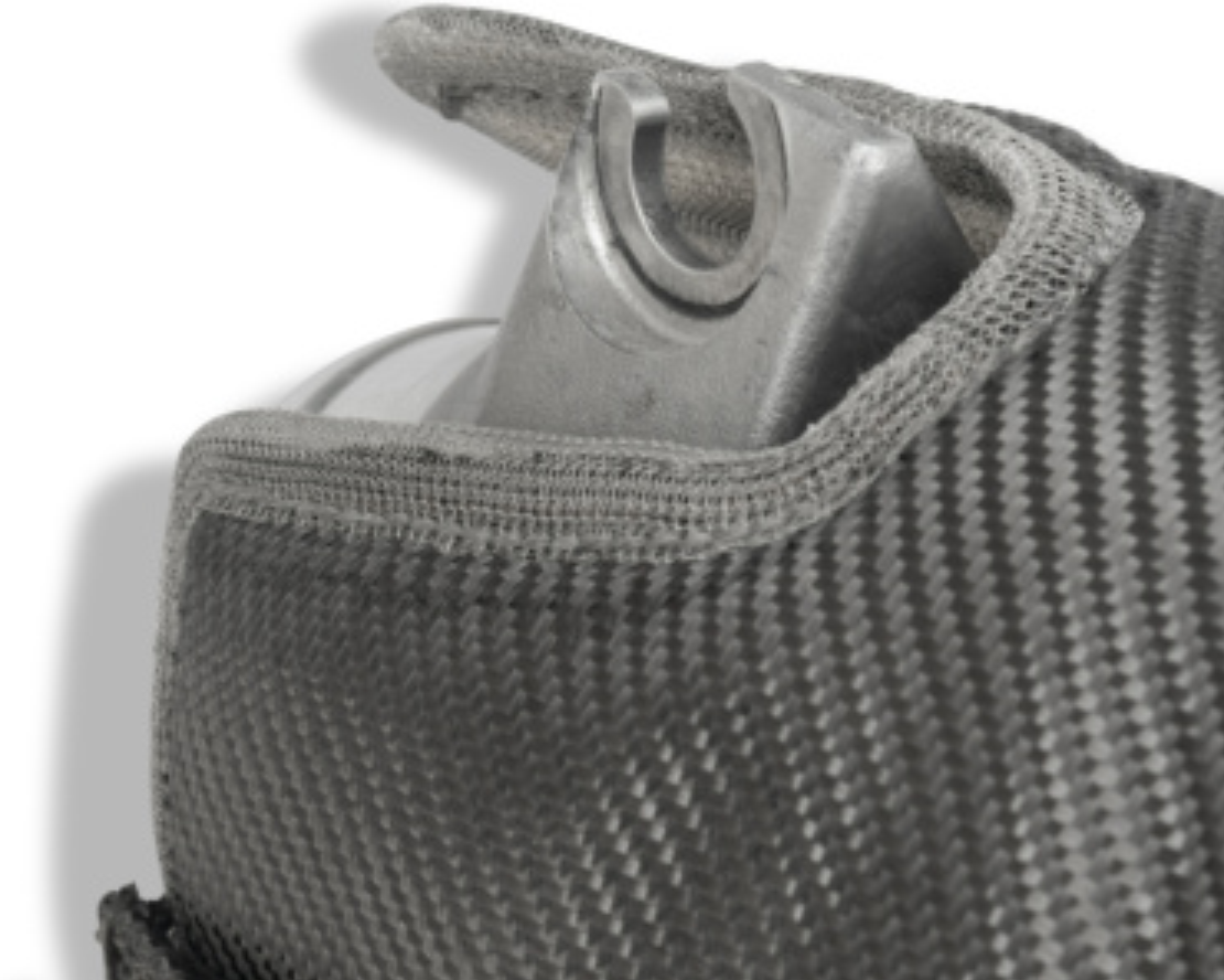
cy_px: 450
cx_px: 764
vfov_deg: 20.2
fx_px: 2753
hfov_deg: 25.0
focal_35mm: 76
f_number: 16
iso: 125
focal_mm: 50
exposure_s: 1/100
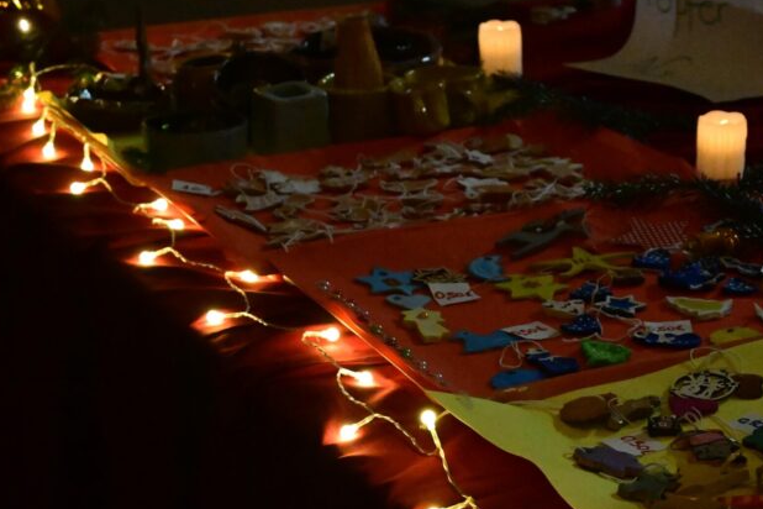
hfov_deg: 19.9
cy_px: 324
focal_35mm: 102
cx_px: 542
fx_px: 2158
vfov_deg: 13.4
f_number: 5.6
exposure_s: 1/40
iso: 10000
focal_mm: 41
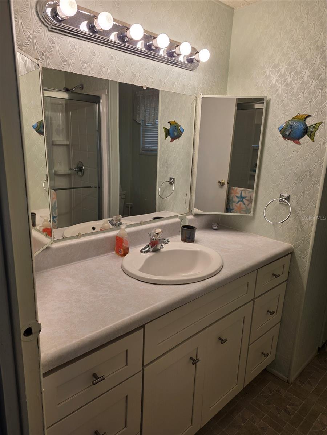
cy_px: 218
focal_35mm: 23
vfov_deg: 73.9
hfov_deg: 58.9
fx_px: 290
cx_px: 164
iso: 32
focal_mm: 6.25
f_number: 1.7
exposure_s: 1/180
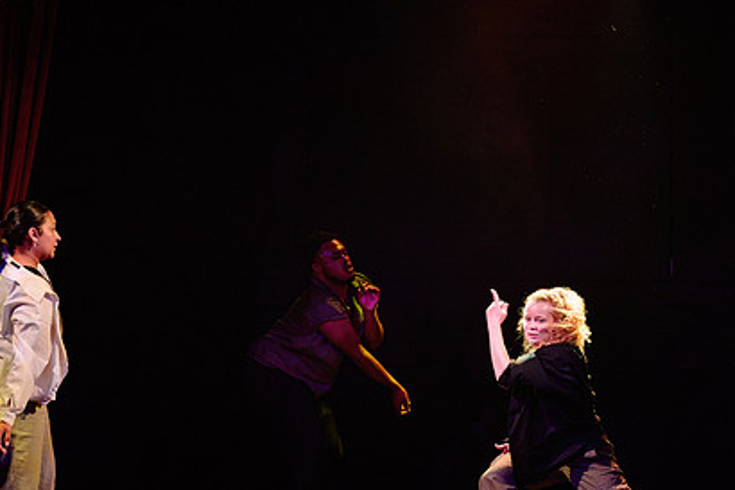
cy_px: 313
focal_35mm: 184
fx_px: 3755
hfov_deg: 11.2
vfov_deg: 7.5
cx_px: 473
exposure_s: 1/320
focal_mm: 130
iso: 1600
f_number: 2.8
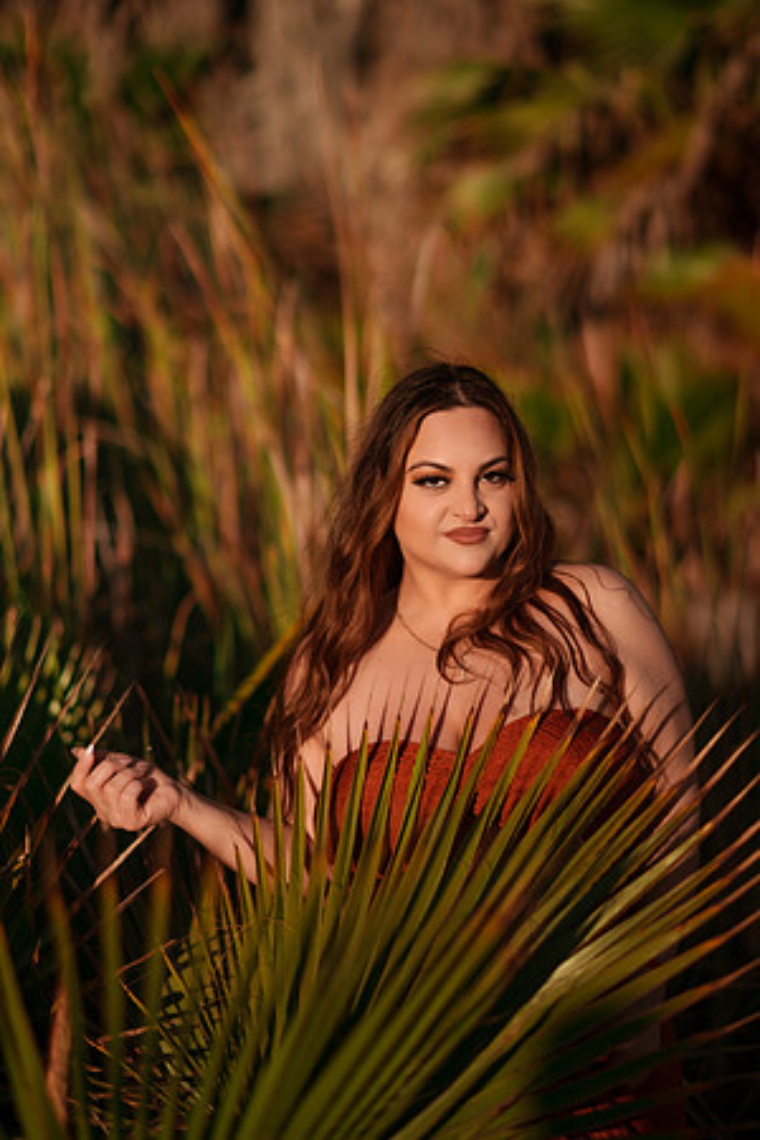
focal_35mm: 58
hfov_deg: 23.4
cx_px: 380
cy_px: 570
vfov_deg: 34.5
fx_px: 1837
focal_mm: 58
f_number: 1.4
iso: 100
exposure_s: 1/8000
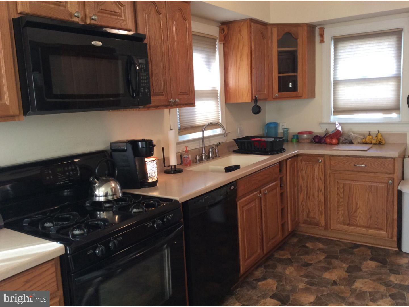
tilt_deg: -8.8
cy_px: 154
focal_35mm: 32
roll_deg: +2.7
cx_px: 204
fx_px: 378
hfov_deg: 56.8
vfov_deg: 44.2
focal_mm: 3.3
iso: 64
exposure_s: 1/24
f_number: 2.4
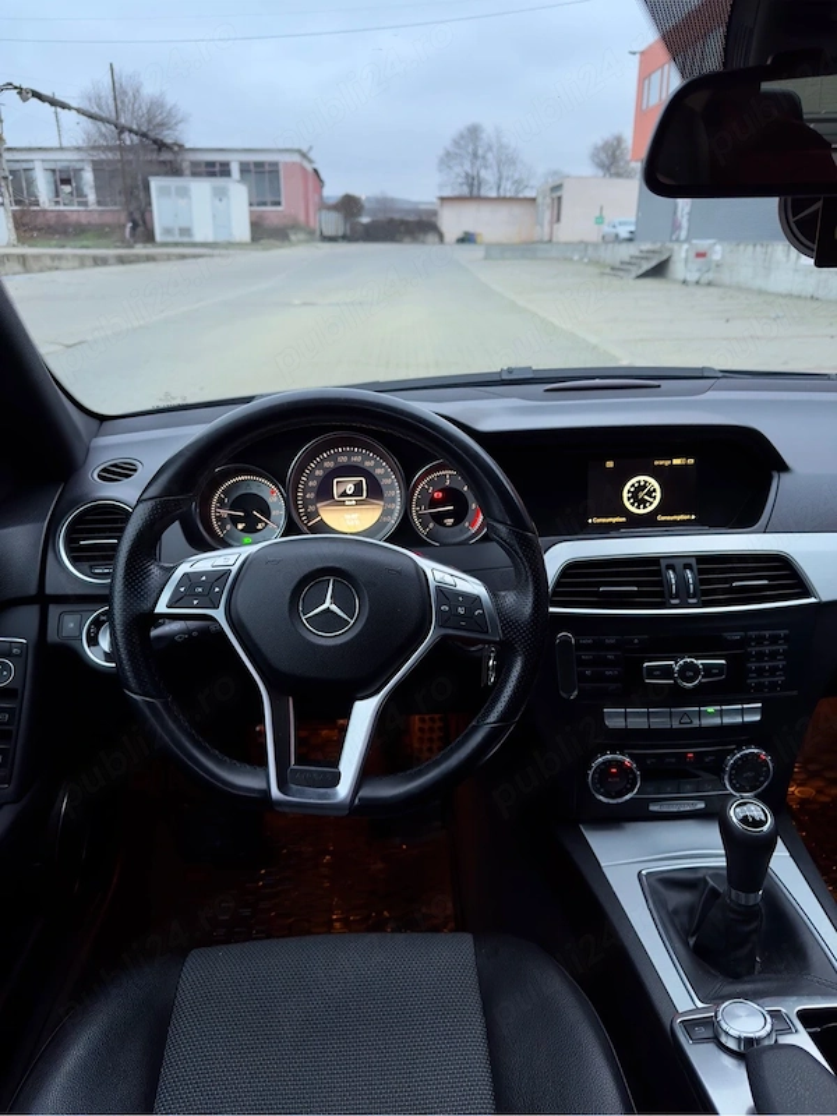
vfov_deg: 71.6
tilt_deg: -22.0
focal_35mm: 24
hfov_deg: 56.8
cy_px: 558
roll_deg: -0.8
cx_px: 418
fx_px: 774
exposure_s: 1/39
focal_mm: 6.86
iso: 320
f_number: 1.78
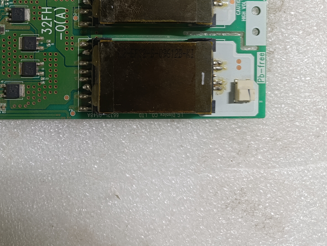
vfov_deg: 35.2
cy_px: 60
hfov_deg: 44.1
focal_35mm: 40
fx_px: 378
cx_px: 57
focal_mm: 6.14
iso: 640
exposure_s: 1/50
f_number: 1.65
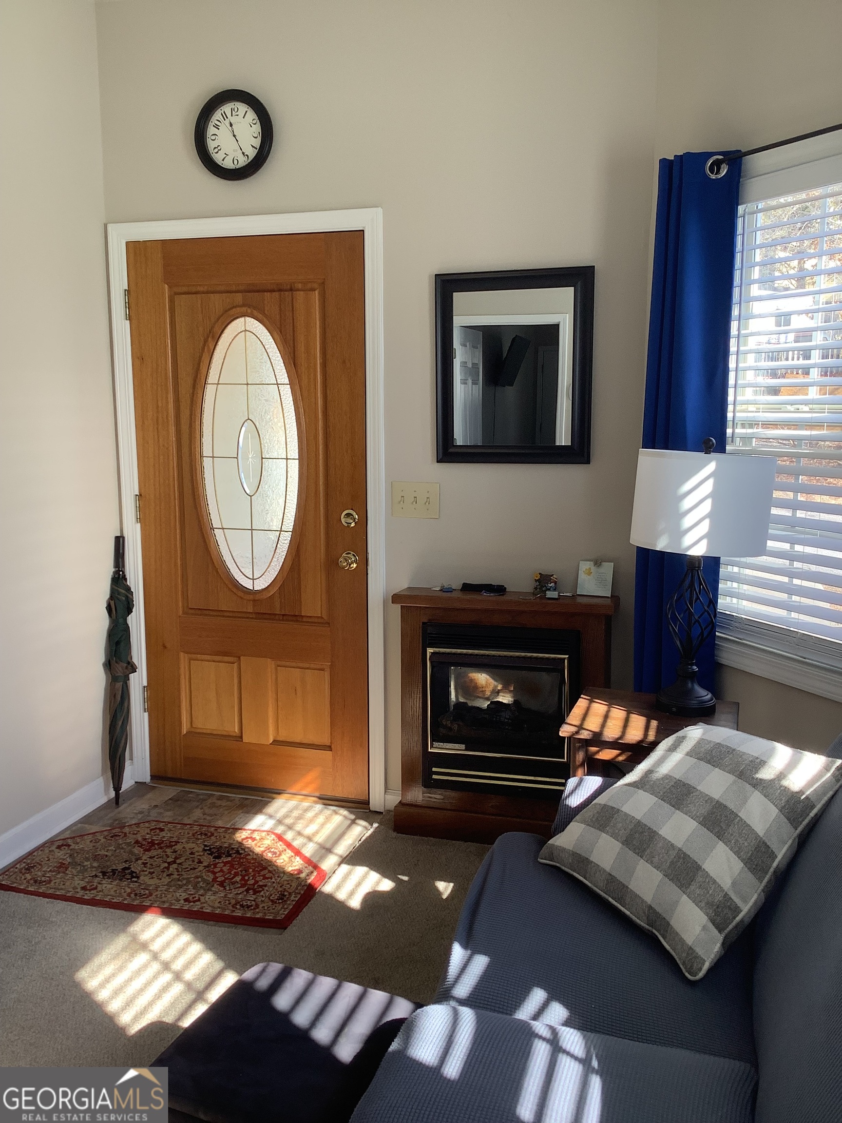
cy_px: 562
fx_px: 1005
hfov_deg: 45.4
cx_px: 421
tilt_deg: -7.5
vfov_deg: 58.4
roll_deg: +0.7
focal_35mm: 31
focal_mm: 3.3
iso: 64
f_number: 2.4
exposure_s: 1/120
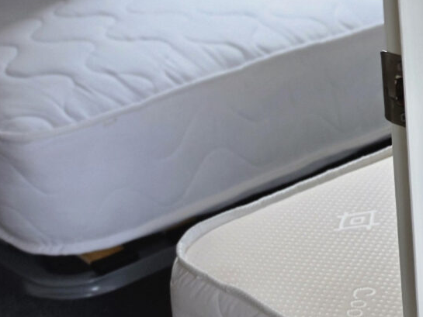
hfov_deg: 15.2
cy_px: -122
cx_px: 810
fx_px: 1320
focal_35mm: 108
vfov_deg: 13.1
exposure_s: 1/180
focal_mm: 6.5
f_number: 1.4
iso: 32
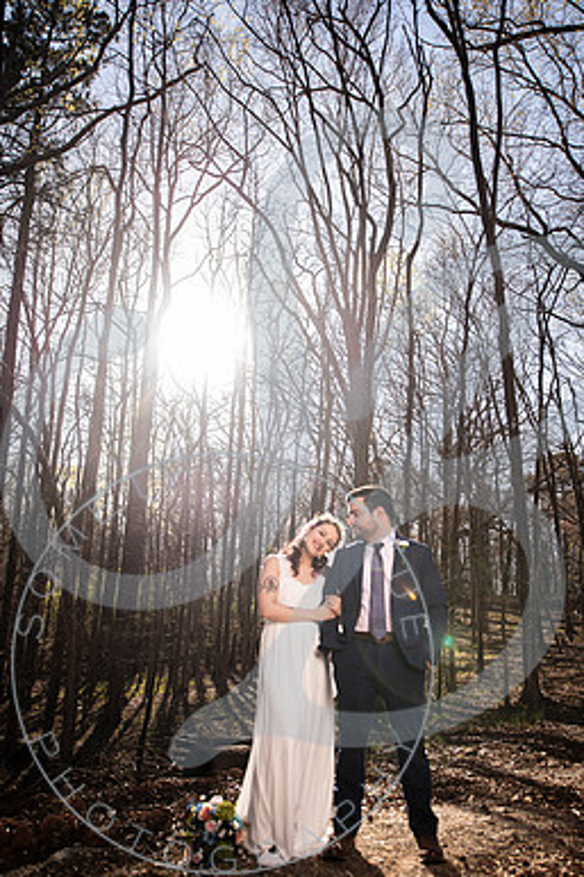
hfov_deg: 46.3
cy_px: 491
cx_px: 325
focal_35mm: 28
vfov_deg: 65.3
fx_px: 682
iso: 100
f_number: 2.8
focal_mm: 24
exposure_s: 1/800
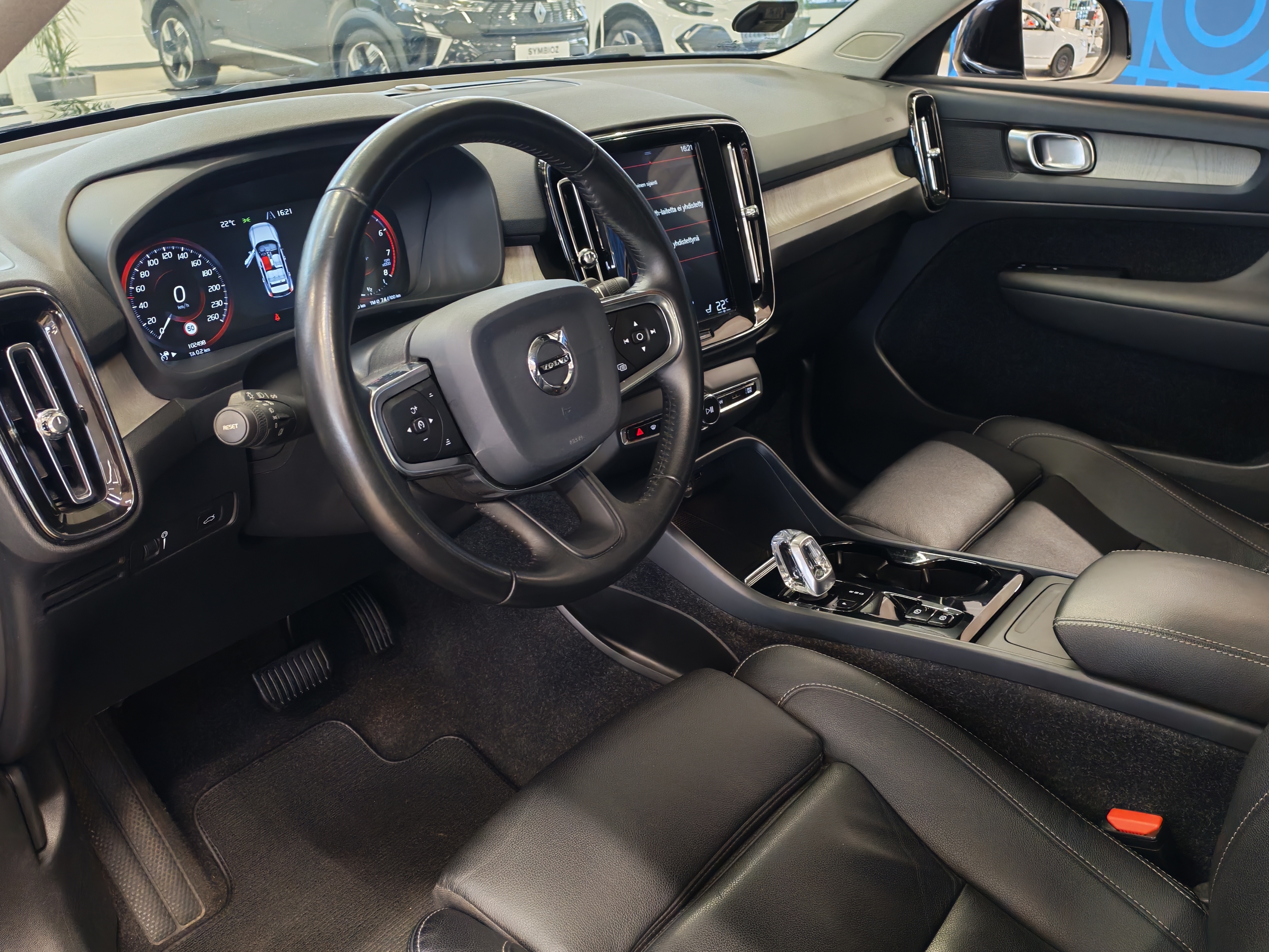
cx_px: 634
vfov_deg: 46.8
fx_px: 1100
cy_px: 476
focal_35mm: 30
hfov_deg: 60.0
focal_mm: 6.12
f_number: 1.9
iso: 1000
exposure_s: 1/50
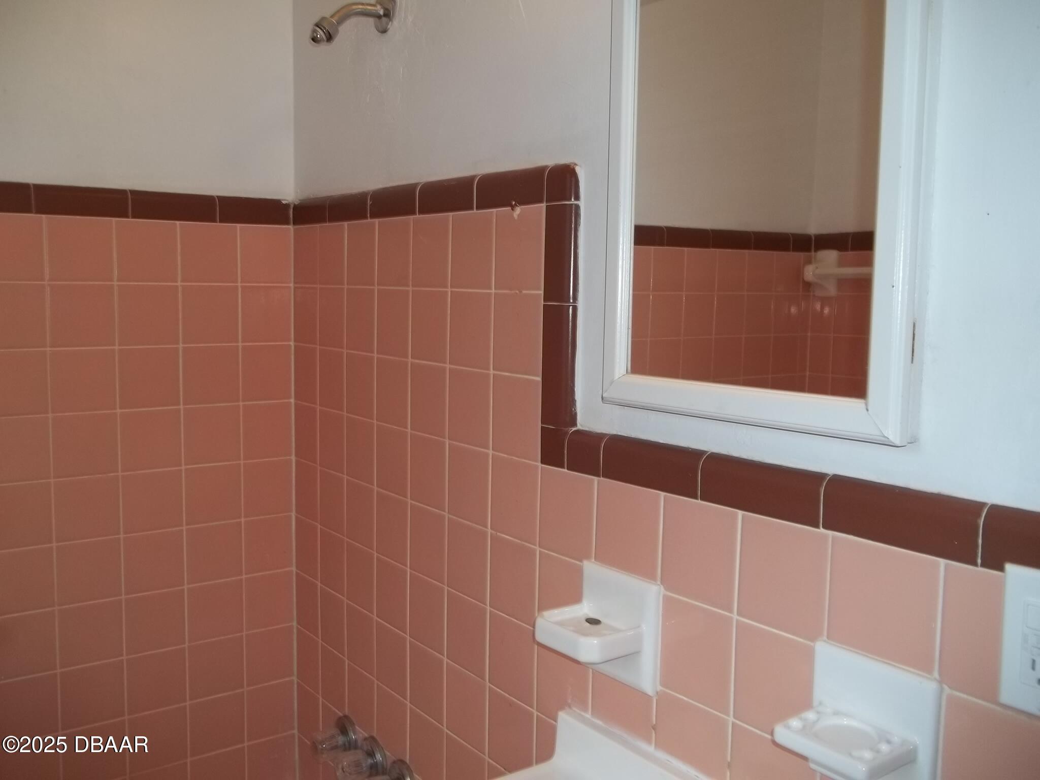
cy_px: 390
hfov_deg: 56.8
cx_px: 520
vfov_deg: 44.2
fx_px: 961
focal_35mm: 32
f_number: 2.9
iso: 64
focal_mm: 5.7
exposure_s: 1/30
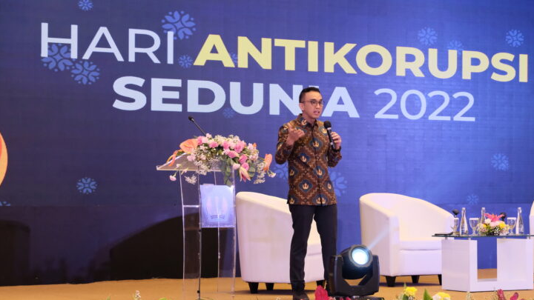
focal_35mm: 97
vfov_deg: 12.5
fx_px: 1373
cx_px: 268
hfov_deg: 22.0
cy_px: 175
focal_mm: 58.7
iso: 3200
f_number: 4.5
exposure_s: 1/60
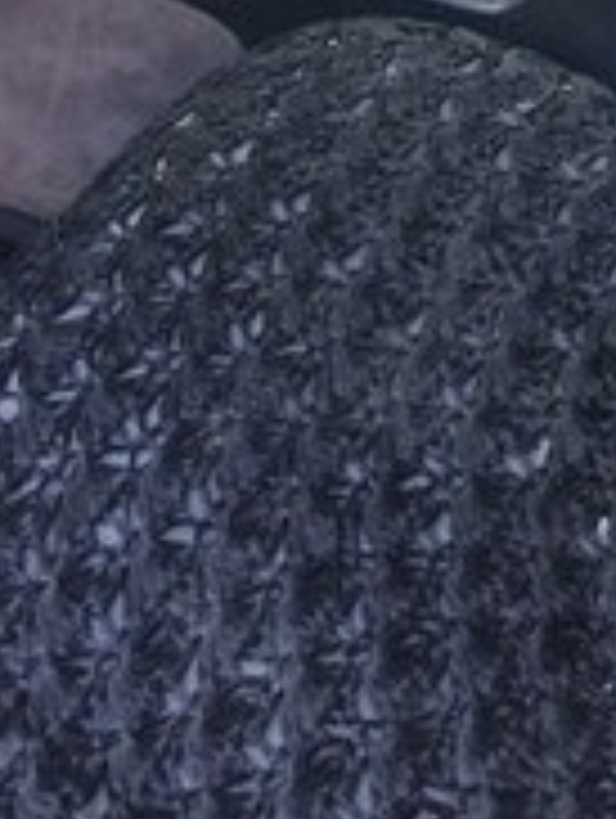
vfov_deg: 22.1
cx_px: 369
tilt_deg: -27.2
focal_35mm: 79
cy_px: -256
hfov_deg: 18.7
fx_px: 1870
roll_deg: +1.3
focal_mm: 4.15
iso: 100
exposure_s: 1/33
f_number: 2.2
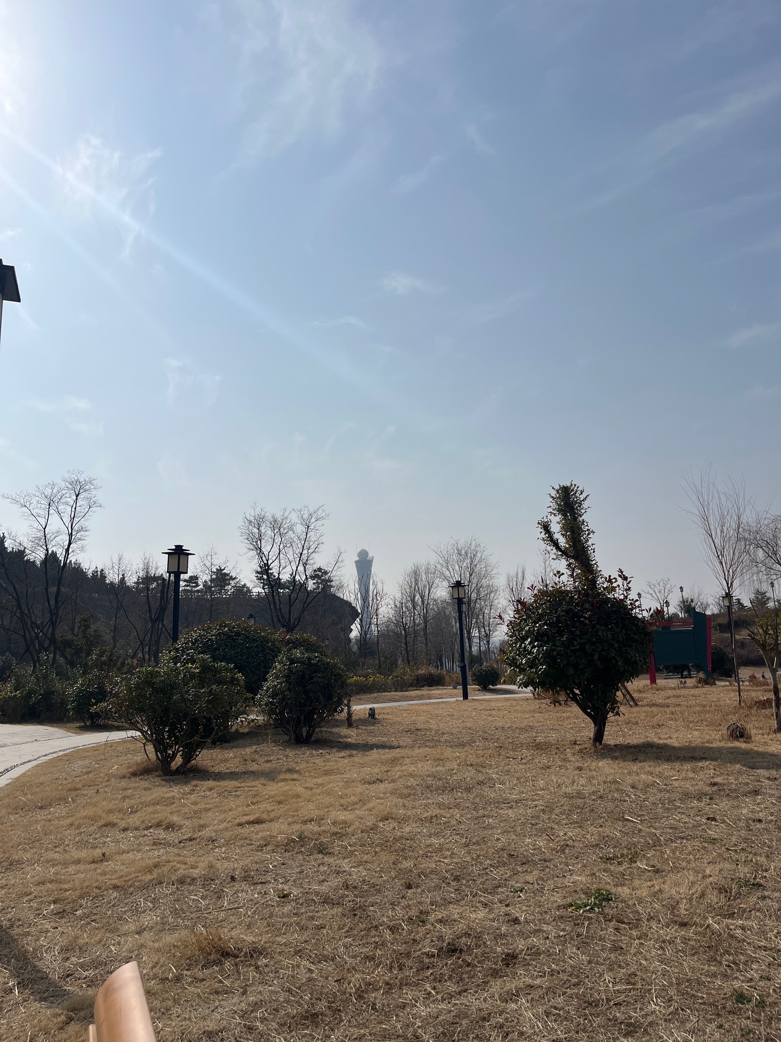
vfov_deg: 67.3
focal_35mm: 26
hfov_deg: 53.1
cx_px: 390
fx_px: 782
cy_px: 521
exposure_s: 1/11905
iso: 50
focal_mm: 5.1
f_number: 1.6
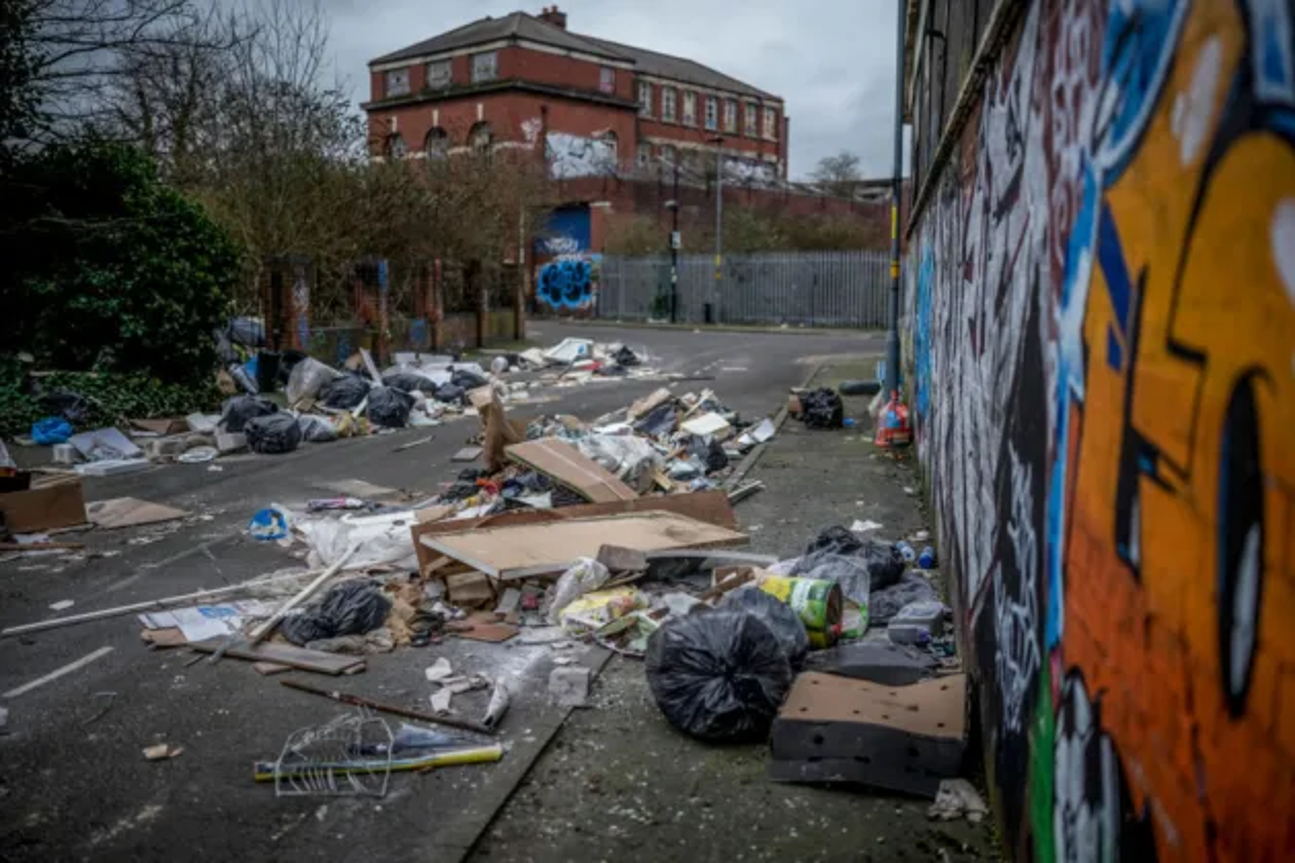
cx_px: 648
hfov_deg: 54.4
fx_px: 1259
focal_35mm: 35
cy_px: 432
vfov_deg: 37.9
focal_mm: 35
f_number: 1.4
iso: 250
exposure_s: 1/1000
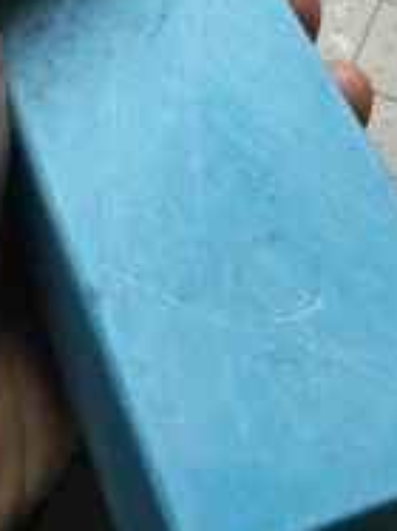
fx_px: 949
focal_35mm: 62
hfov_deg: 23.6
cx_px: 247
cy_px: 219
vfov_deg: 31.1
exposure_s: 1/15
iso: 40
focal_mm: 4.15
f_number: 2.2
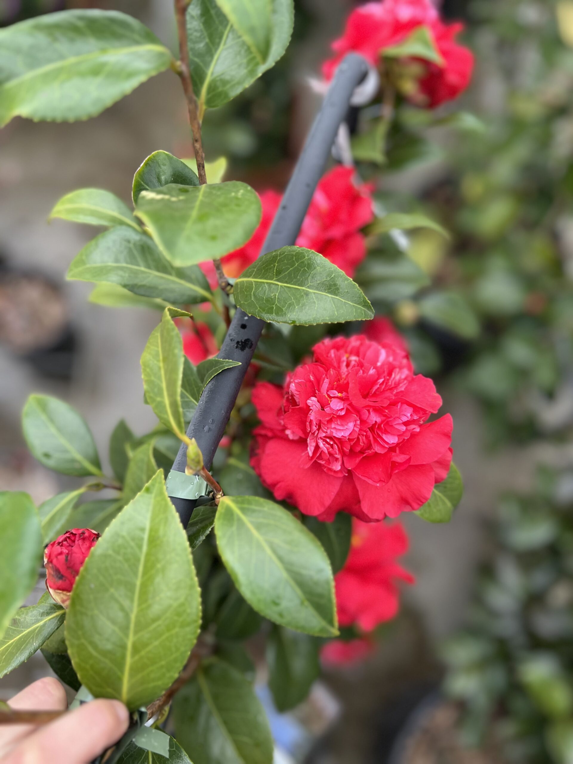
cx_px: 286
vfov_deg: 67.3
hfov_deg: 53.1
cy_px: 382
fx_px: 574
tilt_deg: -68.4
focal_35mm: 26
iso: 125
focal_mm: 5.7
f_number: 1.5
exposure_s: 1/121
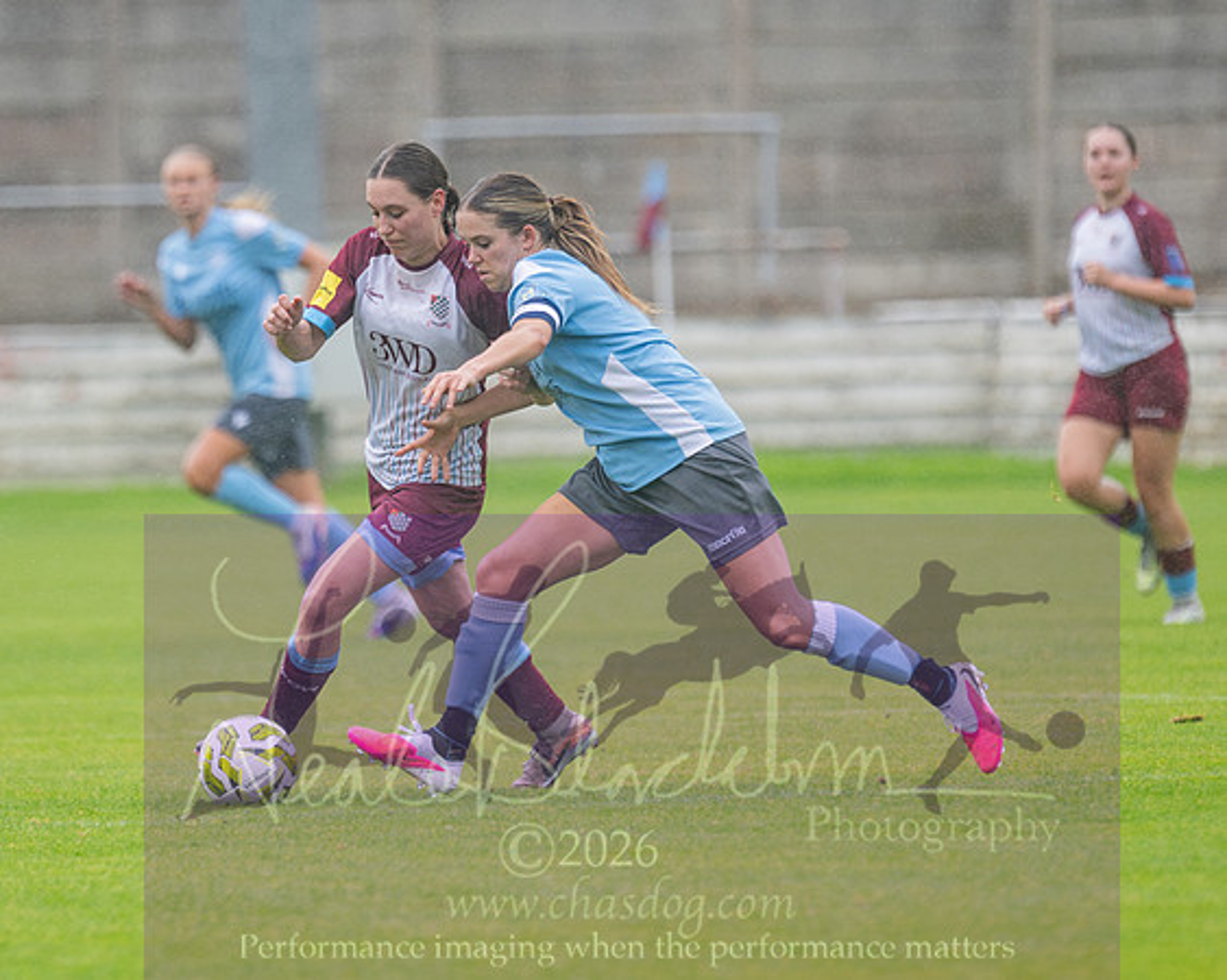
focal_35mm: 670
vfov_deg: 2.3
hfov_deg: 2.9
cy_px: 567
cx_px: 415
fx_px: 24322
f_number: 2.8
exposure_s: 1/1600
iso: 220
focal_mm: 270
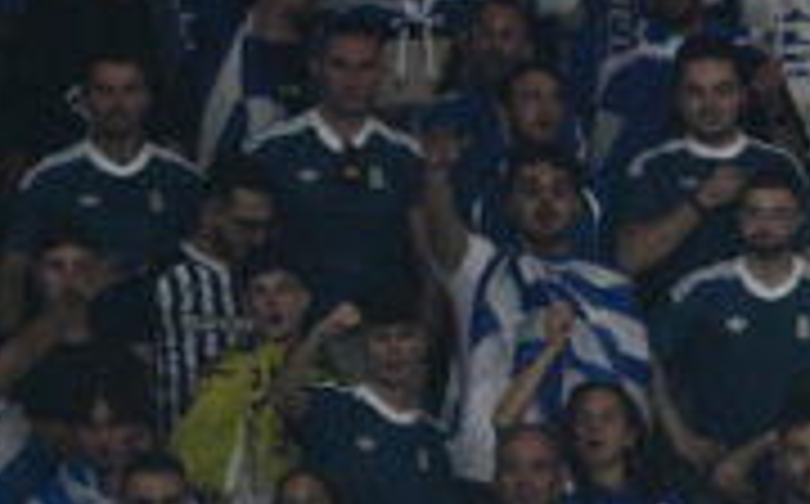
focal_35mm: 2722
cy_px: 1022
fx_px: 60014
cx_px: 2124
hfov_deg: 0.8
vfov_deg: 0.5
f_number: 2.8
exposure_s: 1/500
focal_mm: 400
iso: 2000
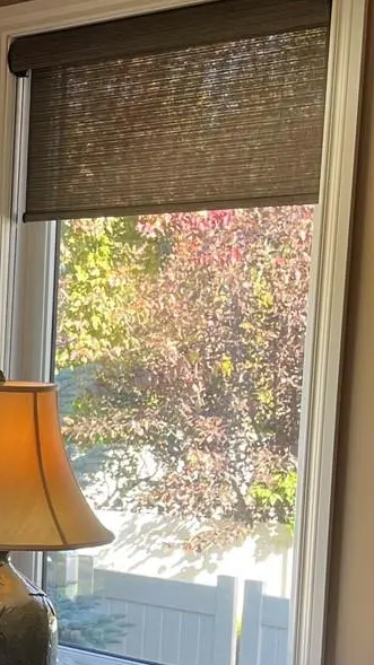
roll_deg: +0.0
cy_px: 478
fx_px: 1358
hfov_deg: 13.6
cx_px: -346
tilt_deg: -7.4
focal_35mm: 77
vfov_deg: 27.2
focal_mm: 5.1
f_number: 1.6
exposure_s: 1/120
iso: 80
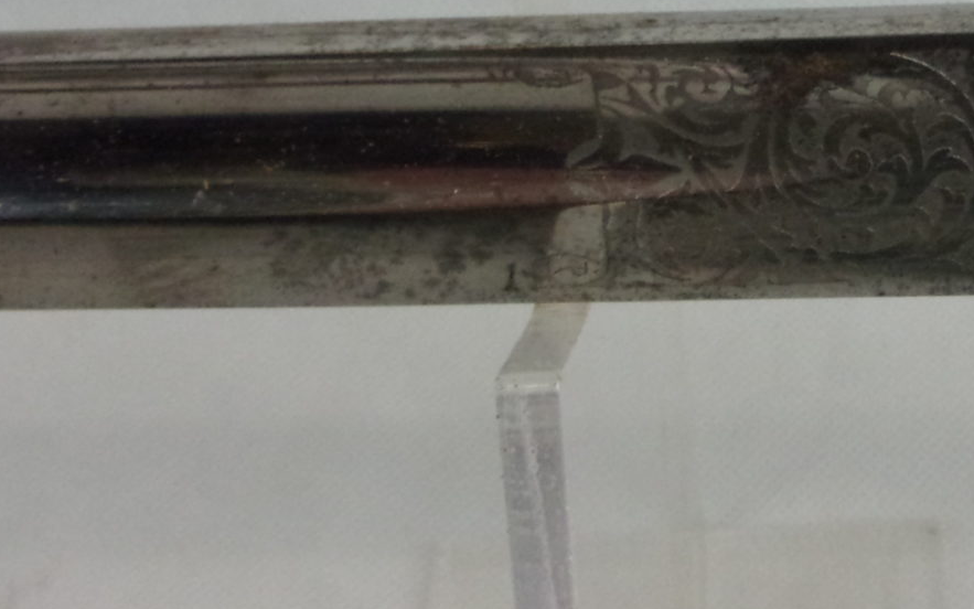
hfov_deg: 23.5
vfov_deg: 15.1
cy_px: 180
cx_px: 855
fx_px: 2283
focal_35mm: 86
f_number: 3.9
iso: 319
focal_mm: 5.1
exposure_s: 1/125
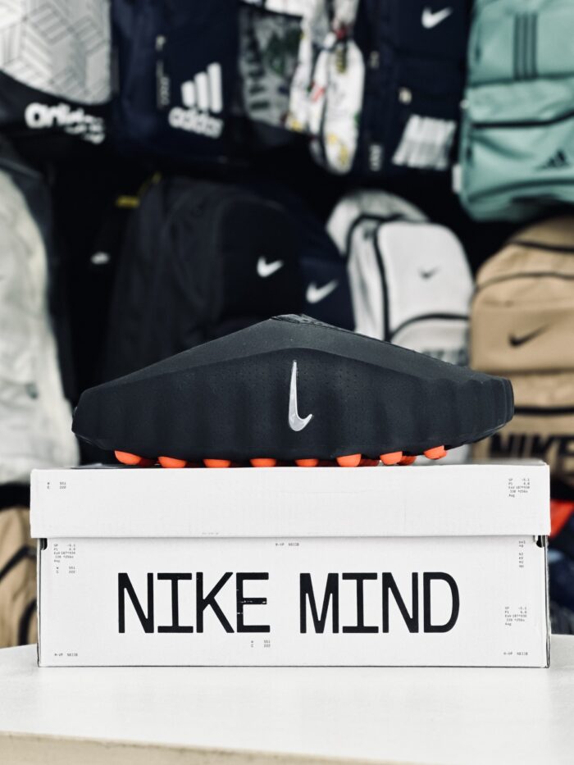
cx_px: 287
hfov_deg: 19.1
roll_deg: -1.0
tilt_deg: +2.2
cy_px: 382
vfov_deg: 25.3
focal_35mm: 77
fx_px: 1702
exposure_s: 1/100
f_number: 2.8
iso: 160
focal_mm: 9
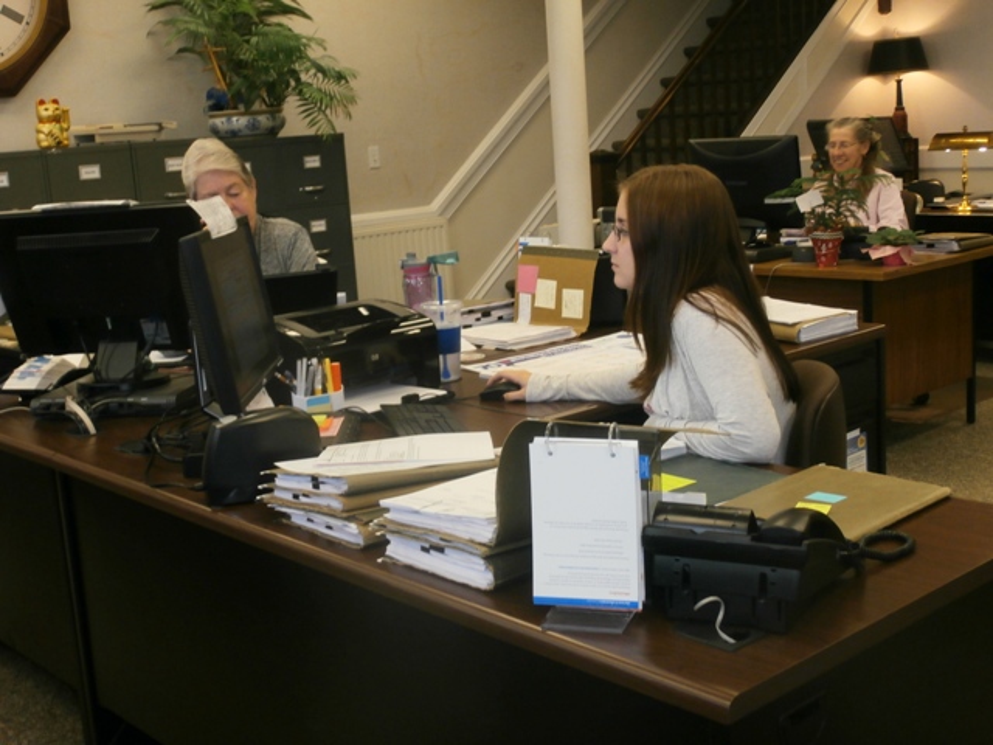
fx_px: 1348
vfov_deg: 30.9
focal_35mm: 47
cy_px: 372
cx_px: 496
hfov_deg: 40.4
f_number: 4.2
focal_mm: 8.29
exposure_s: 1/40
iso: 200
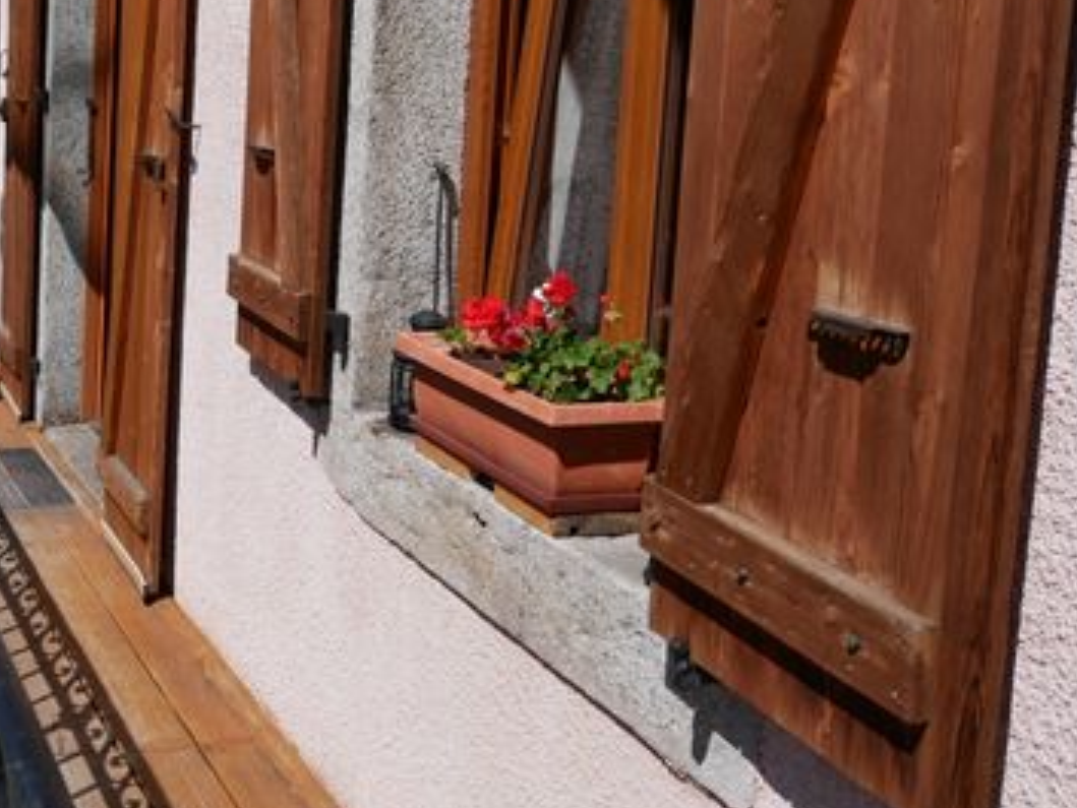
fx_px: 1587
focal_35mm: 51
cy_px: 198
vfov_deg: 28.1
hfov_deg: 36.0
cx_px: 189
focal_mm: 15
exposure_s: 1/1600
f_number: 5.5
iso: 200
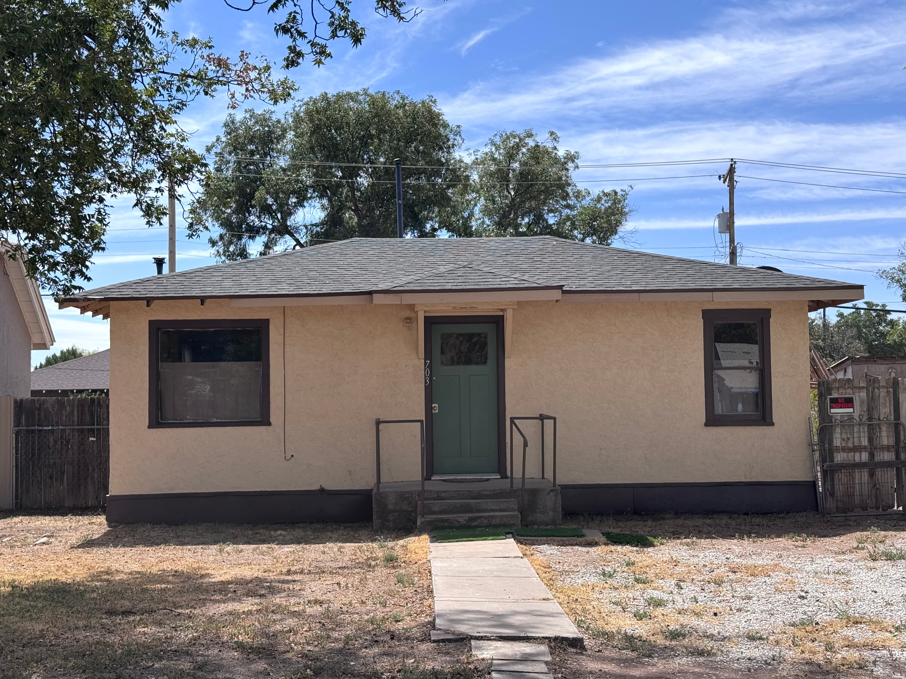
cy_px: 340
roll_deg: +1.4
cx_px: 453
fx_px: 1256
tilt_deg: +2.8
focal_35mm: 48
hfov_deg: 39.7
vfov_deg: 30.3
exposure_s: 1/4975
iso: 64
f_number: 1.78
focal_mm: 6.76
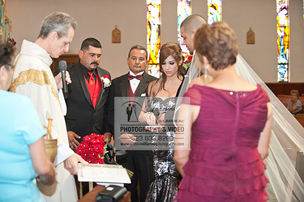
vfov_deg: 19.4
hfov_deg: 28.9
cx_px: 152
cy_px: 101
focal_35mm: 70
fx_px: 591
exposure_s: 1/200
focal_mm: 70
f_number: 3.2
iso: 1600
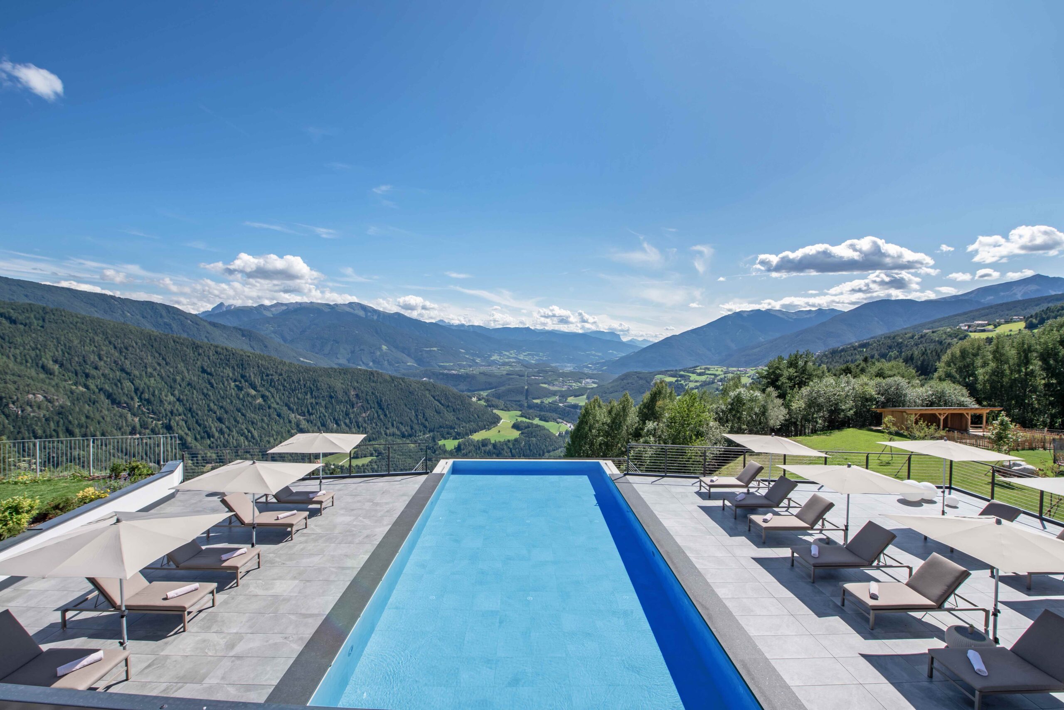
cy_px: 355
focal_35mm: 14
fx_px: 414
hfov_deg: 104.2
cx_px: 532
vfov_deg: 81.3
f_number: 11
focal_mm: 14
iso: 160
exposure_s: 1/200
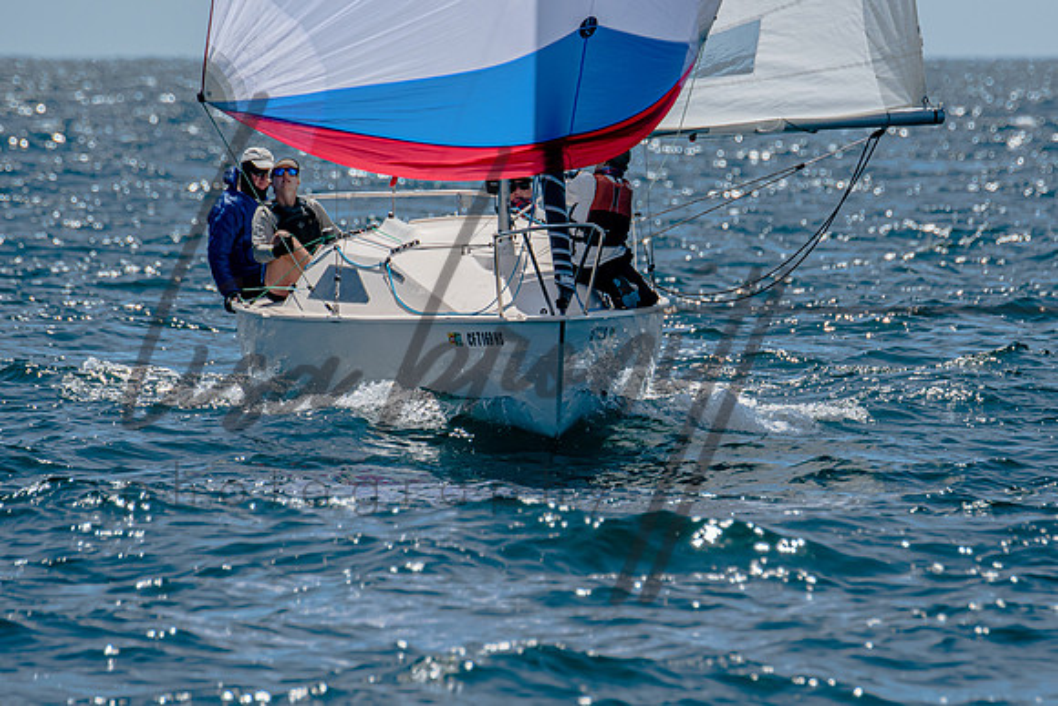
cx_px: 638
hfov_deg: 3.0
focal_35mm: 698
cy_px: 425
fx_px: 20531
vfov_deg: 2.0
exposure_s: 1/2000
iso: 200
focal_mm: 380
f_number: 5.6
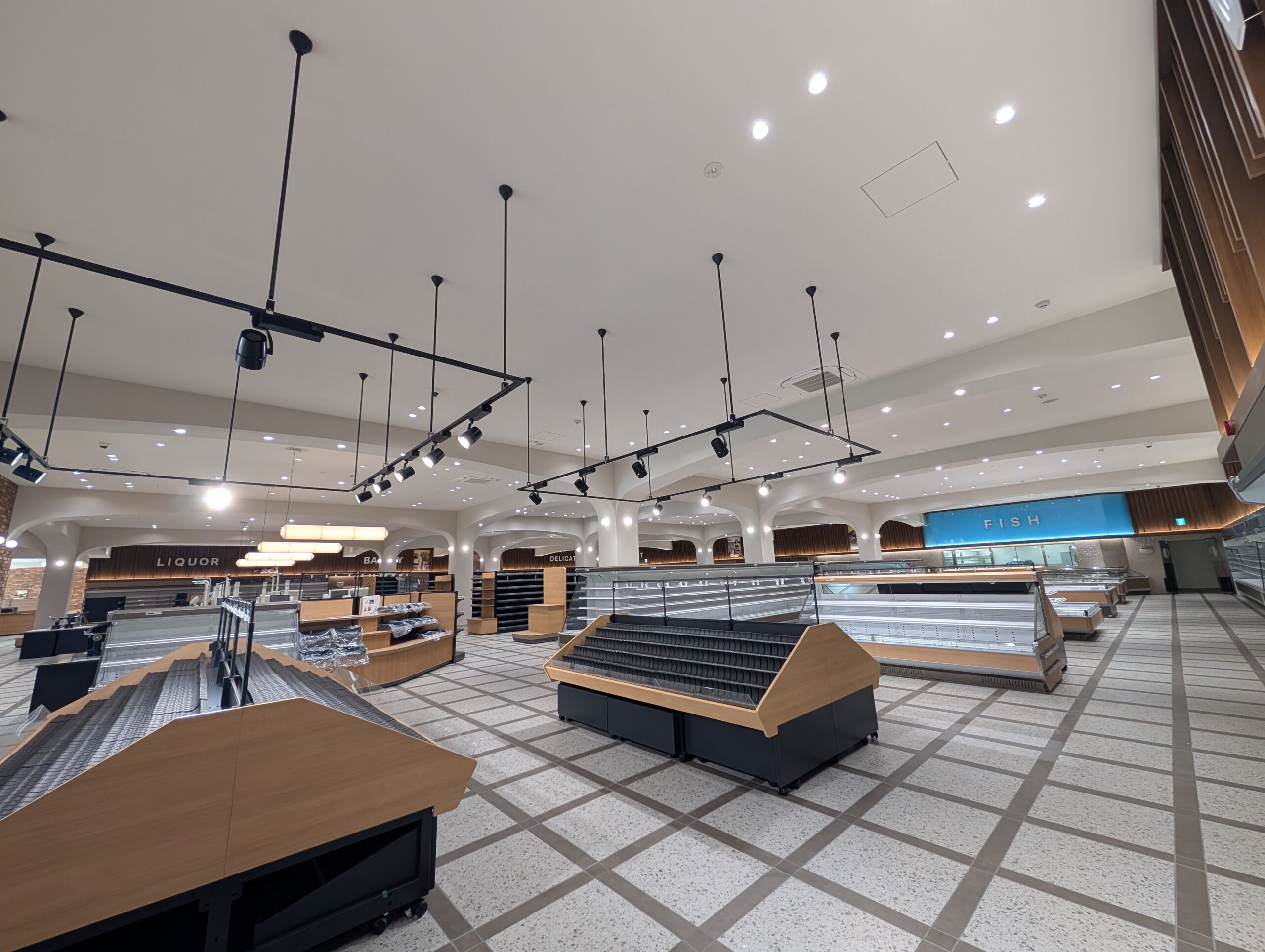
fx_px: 439
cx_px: 632
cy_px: 476
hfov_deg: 110.5
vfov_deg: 94.6
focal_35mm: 12
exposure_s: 1/98.8
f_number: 1.7
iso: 48
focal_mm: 2.02
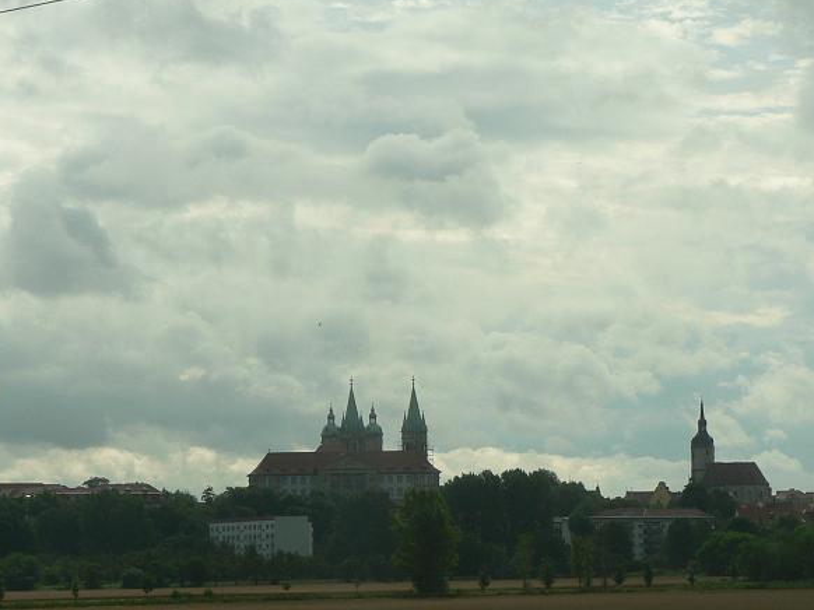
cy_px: 403
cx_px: 392
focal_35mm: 143
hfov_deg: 13.8
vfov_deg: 10.4
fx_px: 3361
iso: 80
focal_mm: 17.3
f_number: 5
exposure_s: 1/400
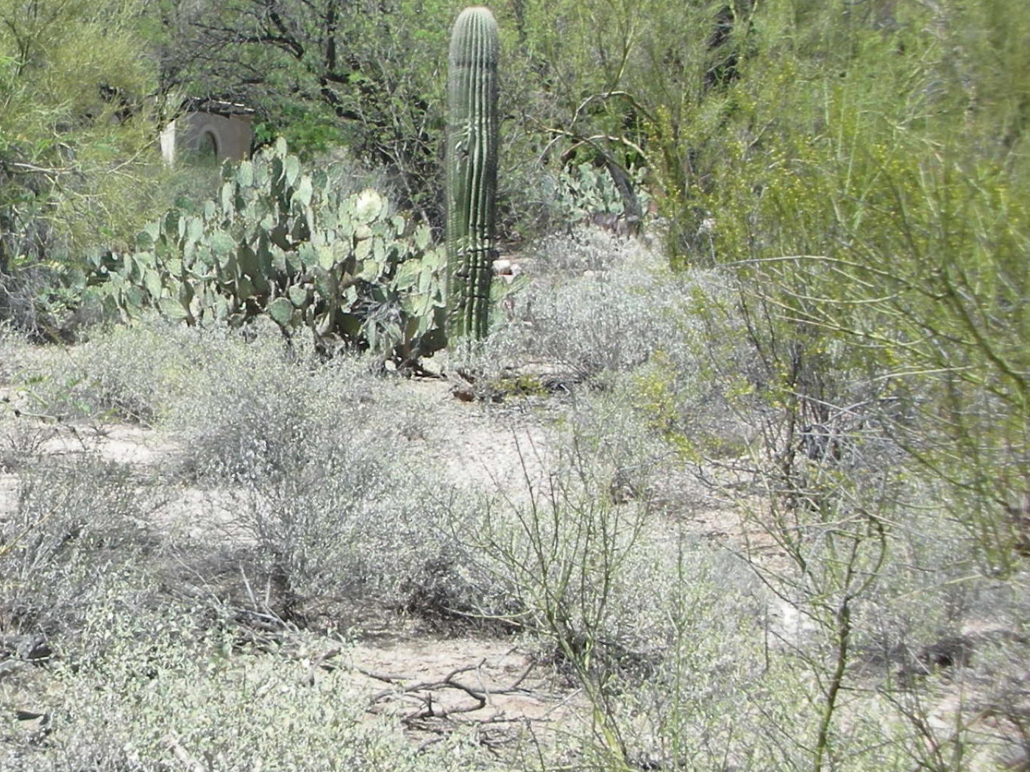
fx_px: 2232
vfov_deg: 19.6
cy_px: 272
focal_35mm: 75
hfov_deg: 24.6
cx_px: -32
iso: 50
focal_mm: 5.8
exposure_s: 1/66
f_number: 8.5
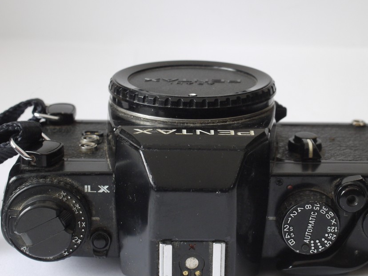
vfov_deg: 17.0
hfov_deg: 22.4
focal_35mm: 87
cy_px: 140
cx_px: 231
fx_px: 925
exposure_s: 1/40
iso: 400
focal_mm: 30
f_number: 7.1
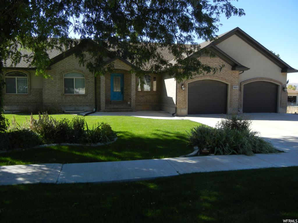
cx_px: 149
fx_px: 258
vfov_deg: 46.8
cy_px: 112
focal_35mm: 30
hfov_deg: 60.0
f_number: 3.5
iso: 160
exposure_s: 1/609
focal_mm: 5.4
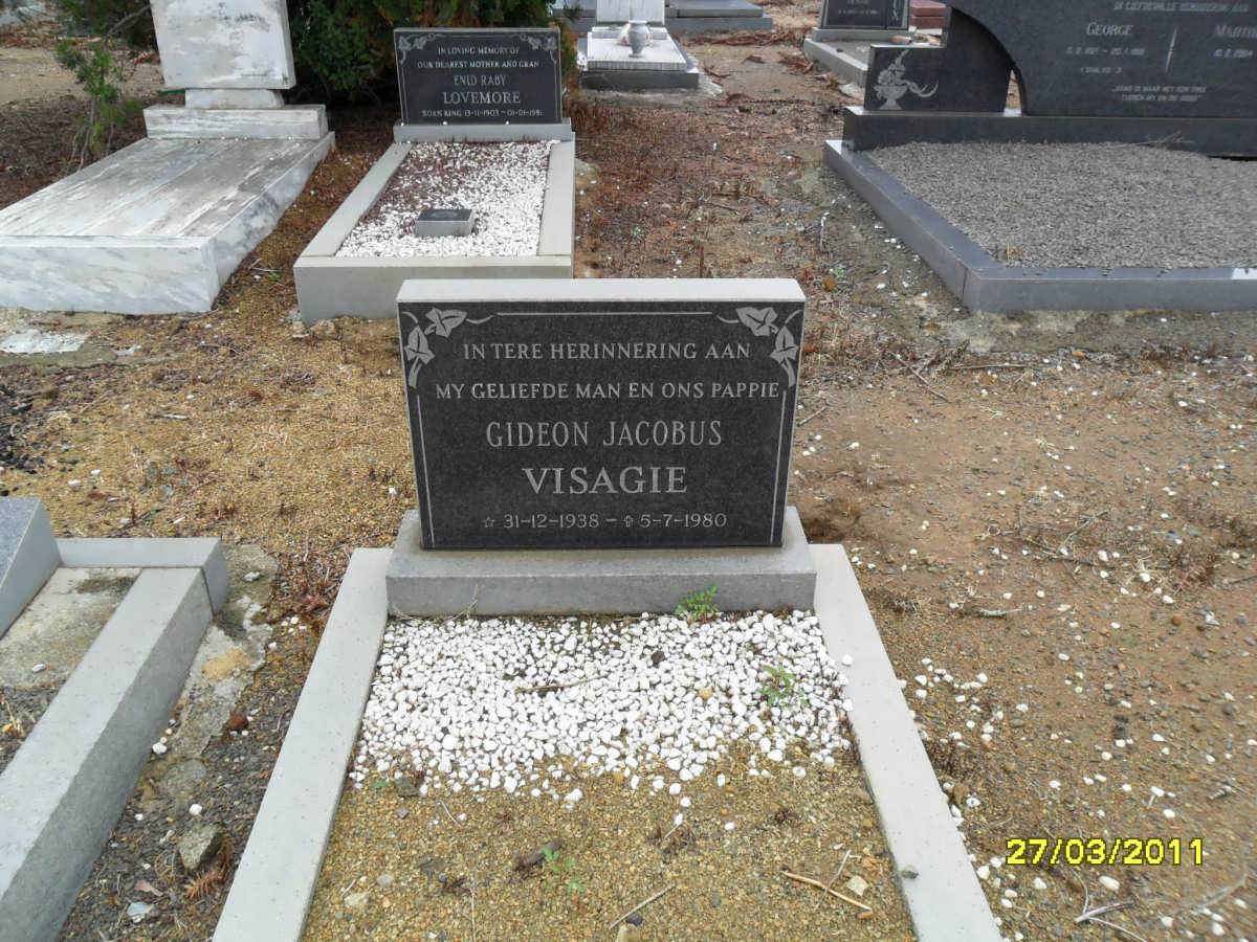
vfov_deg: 51.4
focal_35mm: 27
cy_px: 471
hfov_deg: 65.3
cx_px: 628
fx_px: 980
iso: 100
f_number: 3.5
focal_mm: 4.9
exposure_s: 1/250
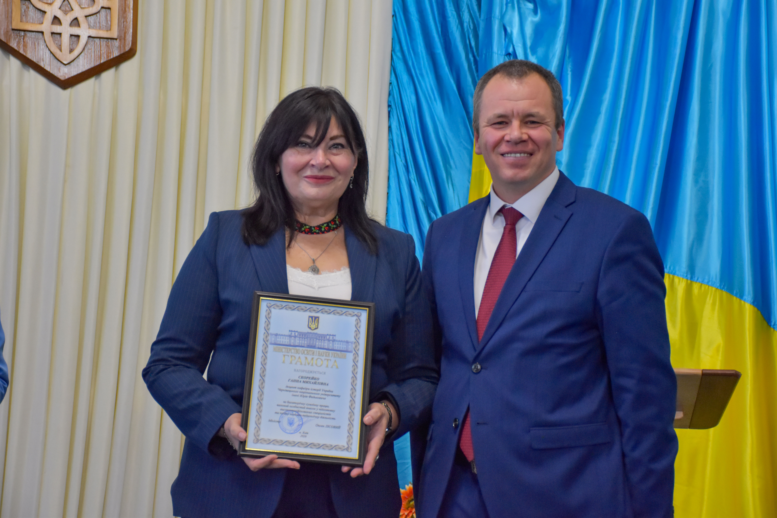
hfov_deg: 24.2
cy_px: 259
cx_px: 388
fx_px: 1813
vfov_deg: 16.3
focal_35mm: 84
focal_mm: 56
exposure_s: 1/60
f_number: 4.8
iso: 1800
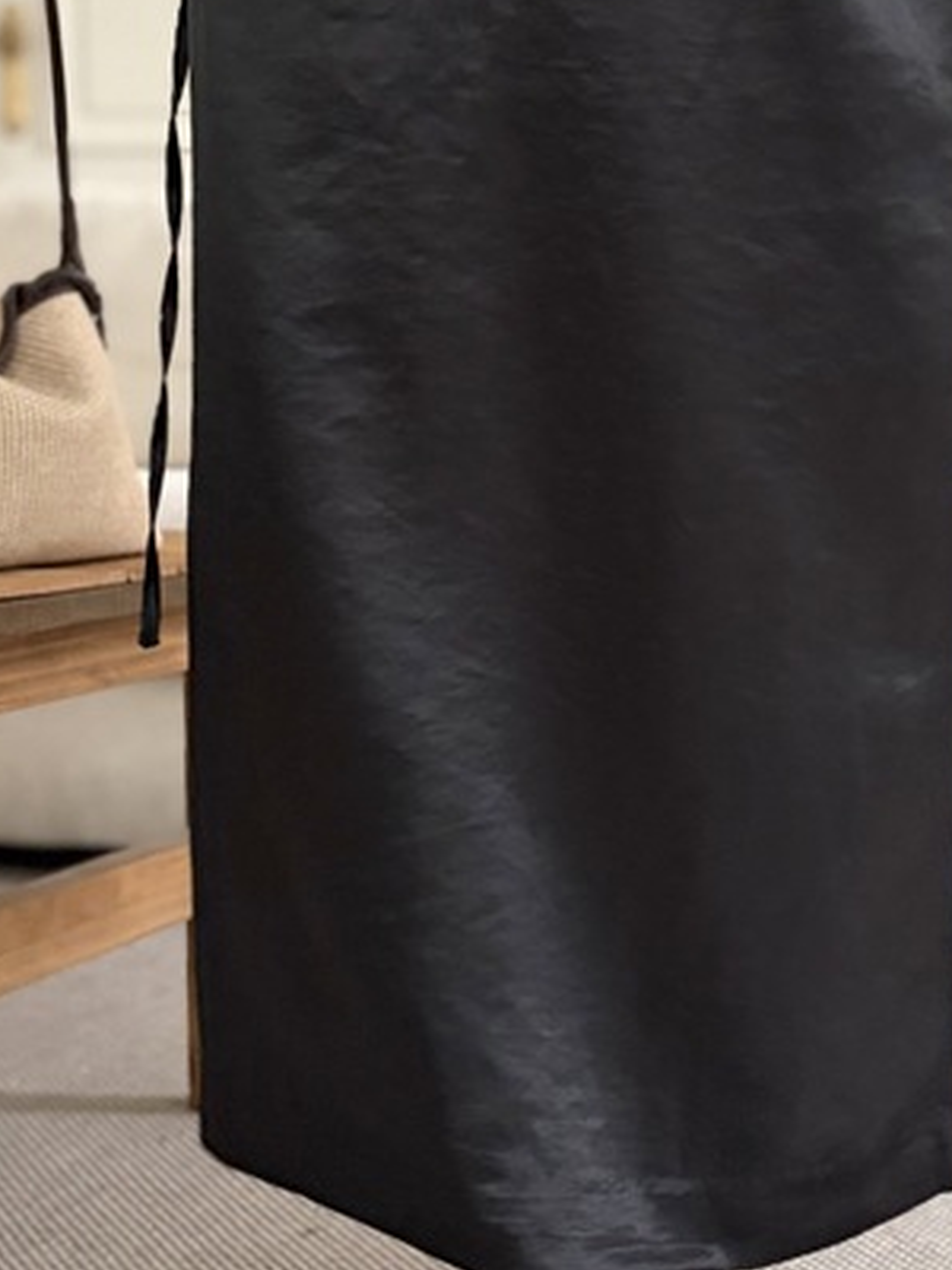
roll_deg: -4.1
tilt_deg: -1.5
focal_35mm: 65
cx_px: 660
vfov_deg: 29.6
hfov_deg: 22.5
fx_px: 2383
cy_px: 425
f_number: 1.6
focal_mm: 5.96
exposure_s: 1/60
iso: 400
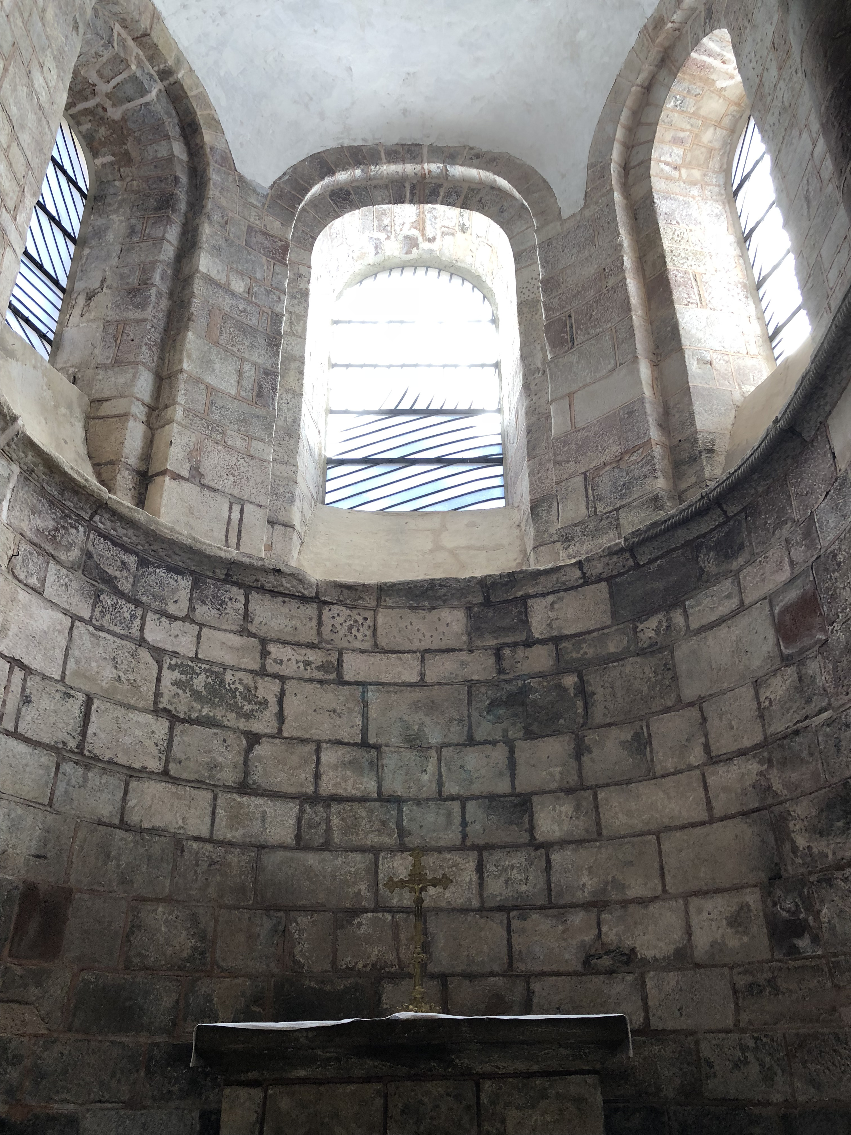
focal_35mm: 28
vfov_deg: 63.4
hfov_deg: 49.7
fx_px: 918
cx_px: 426
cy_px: 568
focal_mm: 4
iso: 25
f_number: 1.8
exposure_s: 1/40
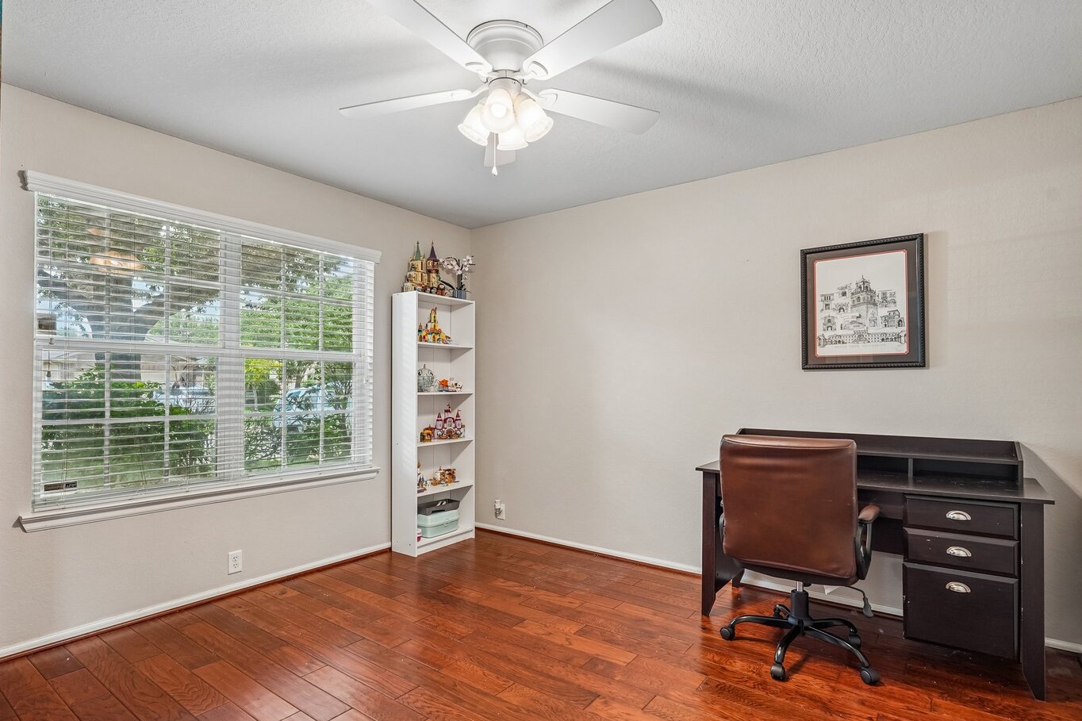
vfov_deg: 64.5
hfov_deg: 86.9
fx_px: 571
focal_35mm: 19
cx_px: 535
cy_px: 378
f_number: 8
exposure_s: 1/15
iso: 400
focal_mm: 16
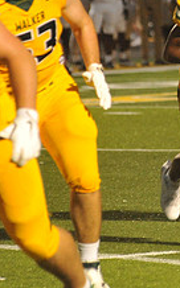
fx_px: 4260
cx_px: 328
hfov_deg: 2.4
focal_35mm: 542
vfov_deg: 3.9
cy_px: 58
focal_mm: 200
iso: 6400
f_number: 5
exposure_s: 1/320
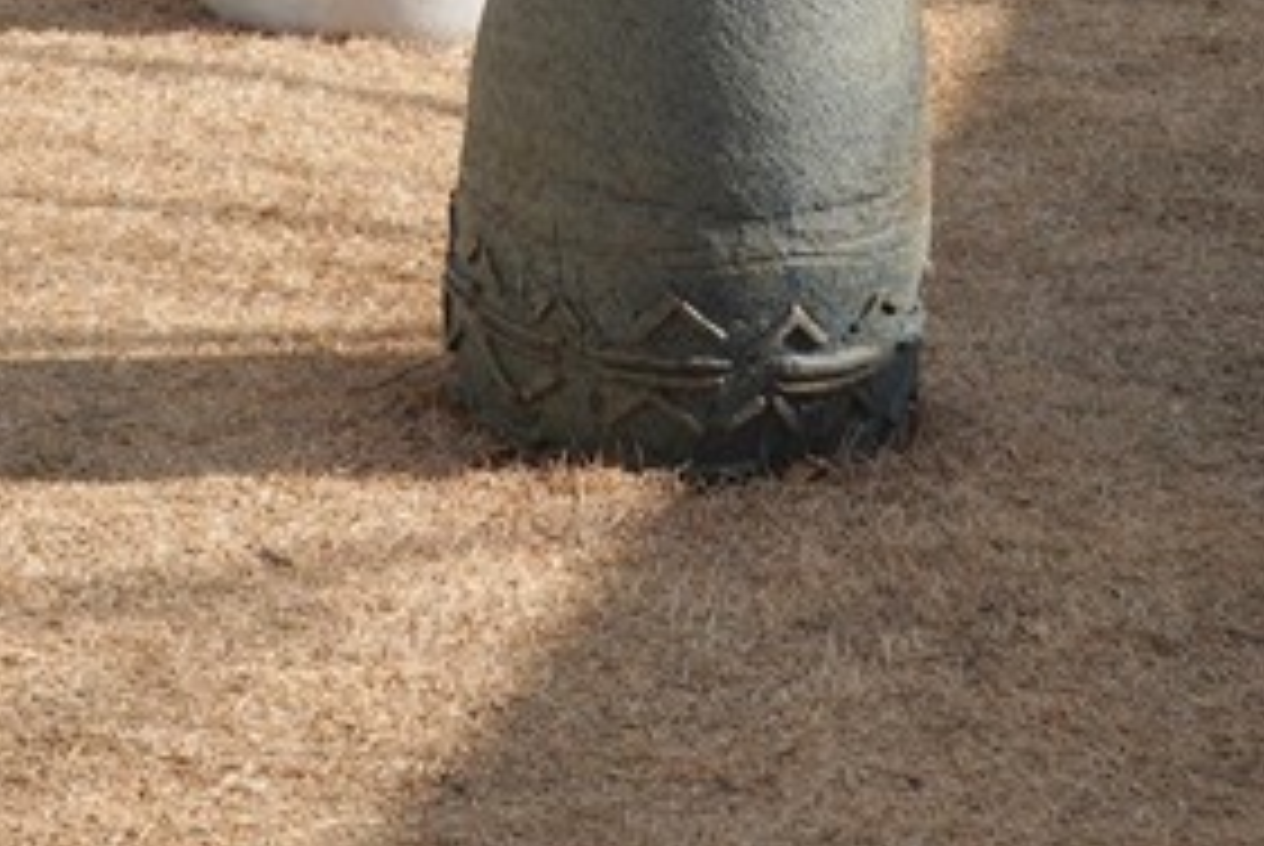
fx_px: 6994
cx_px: -351
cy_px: -1260
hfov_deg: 10.1
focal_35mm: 199
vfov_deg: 6.5
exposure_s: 1/100
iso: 200
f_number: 18
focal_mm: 28
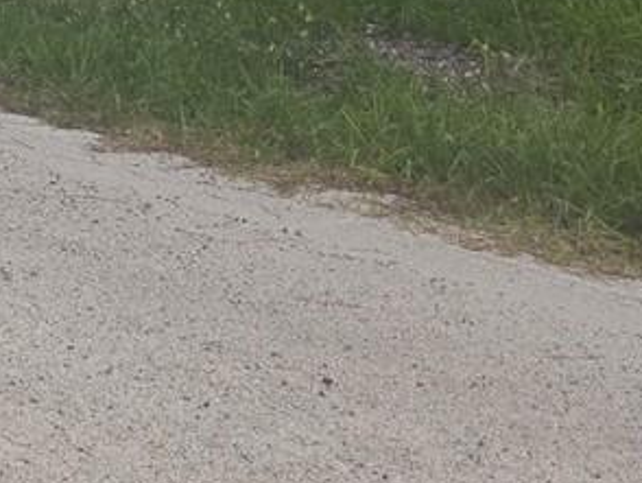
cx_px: -461
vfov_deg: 10.1
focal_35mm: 125
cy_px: -745
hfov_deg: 14.2
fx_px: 2320
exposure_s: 1/1967
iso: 80
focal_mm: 6.3
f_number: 1.7
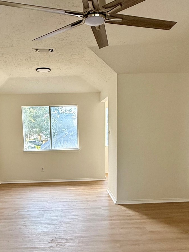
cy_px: 164
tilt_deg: -7.7
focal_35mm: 32
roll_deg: +1.7
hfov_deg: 43.9
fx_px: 233
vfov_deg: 55.8
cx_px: 74
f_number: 2.2
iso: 80
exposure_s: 1/99
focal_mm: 2.22
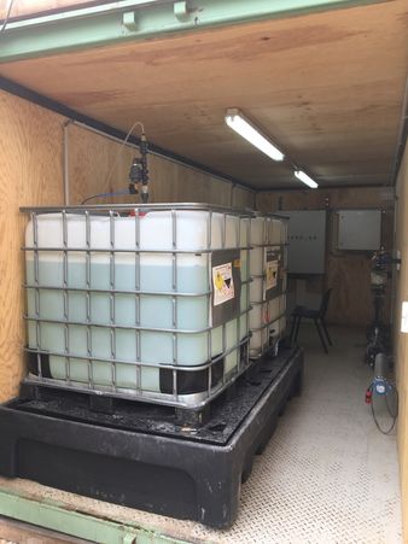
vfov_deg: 61.7
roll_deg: -0.4
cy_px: 272
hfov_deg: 48.2
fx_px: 456
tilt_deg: -4.7
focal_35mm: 29
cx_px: 204
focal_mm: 4.15
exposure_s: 1/100
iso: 25
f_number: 2.2
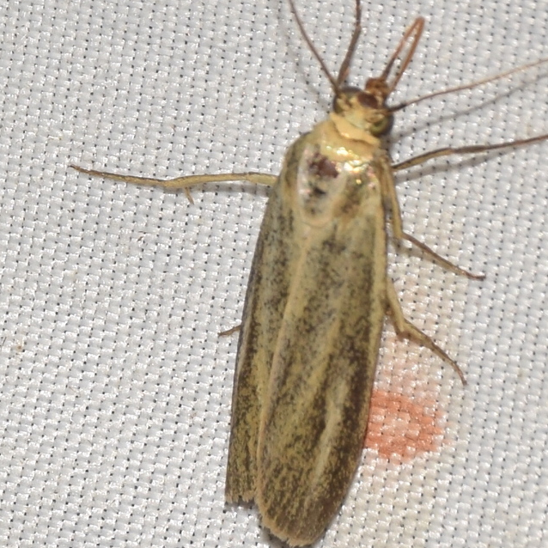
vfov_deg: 6.5
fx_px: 4800
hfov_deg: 6.5
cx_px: 323
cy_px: 274
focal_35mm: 268
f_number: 13
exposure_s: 1/160
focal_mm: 140
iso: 100
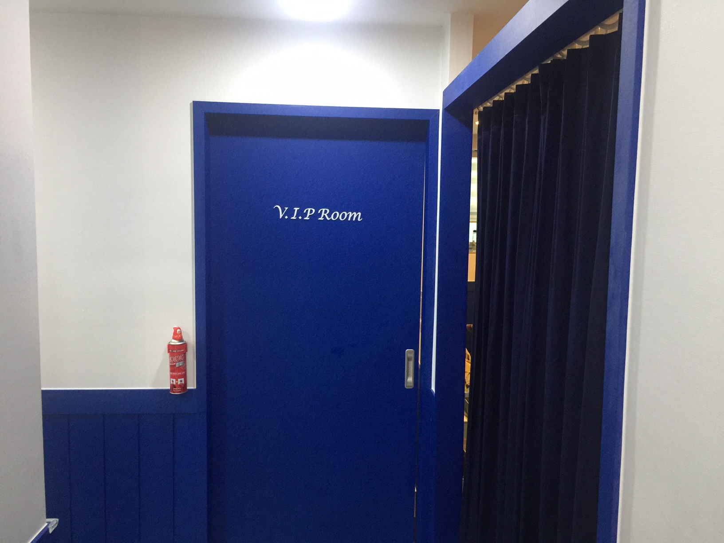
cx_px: 362
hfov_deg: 61.7
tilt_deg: -5.1
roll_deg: -2.2
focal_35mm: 29
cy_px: 272
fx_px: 607
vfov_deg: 48.2
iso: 100
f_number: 2.2
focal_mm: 4.15
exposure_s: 1/15
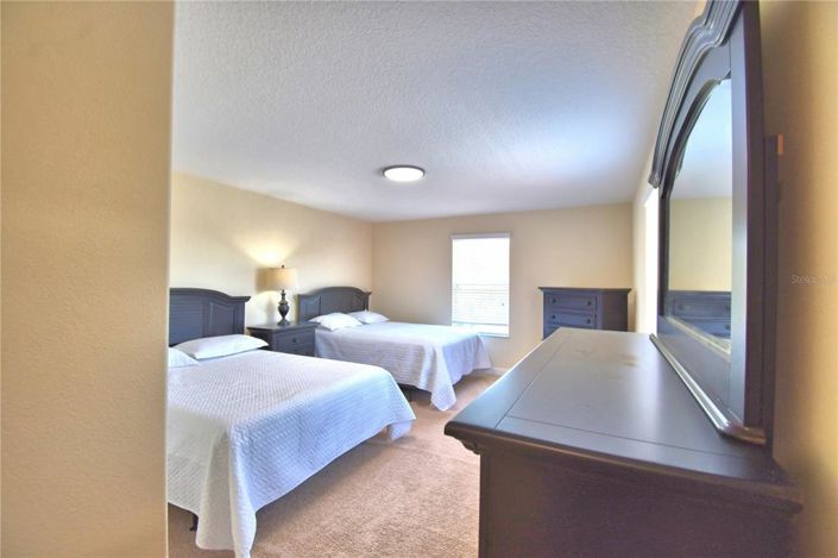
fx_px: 349
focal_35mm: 15
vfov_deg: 77.2
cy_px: 279
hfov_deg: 100.4
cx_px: 419
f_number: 4.5
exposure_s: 1/100
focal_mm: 10
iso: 400
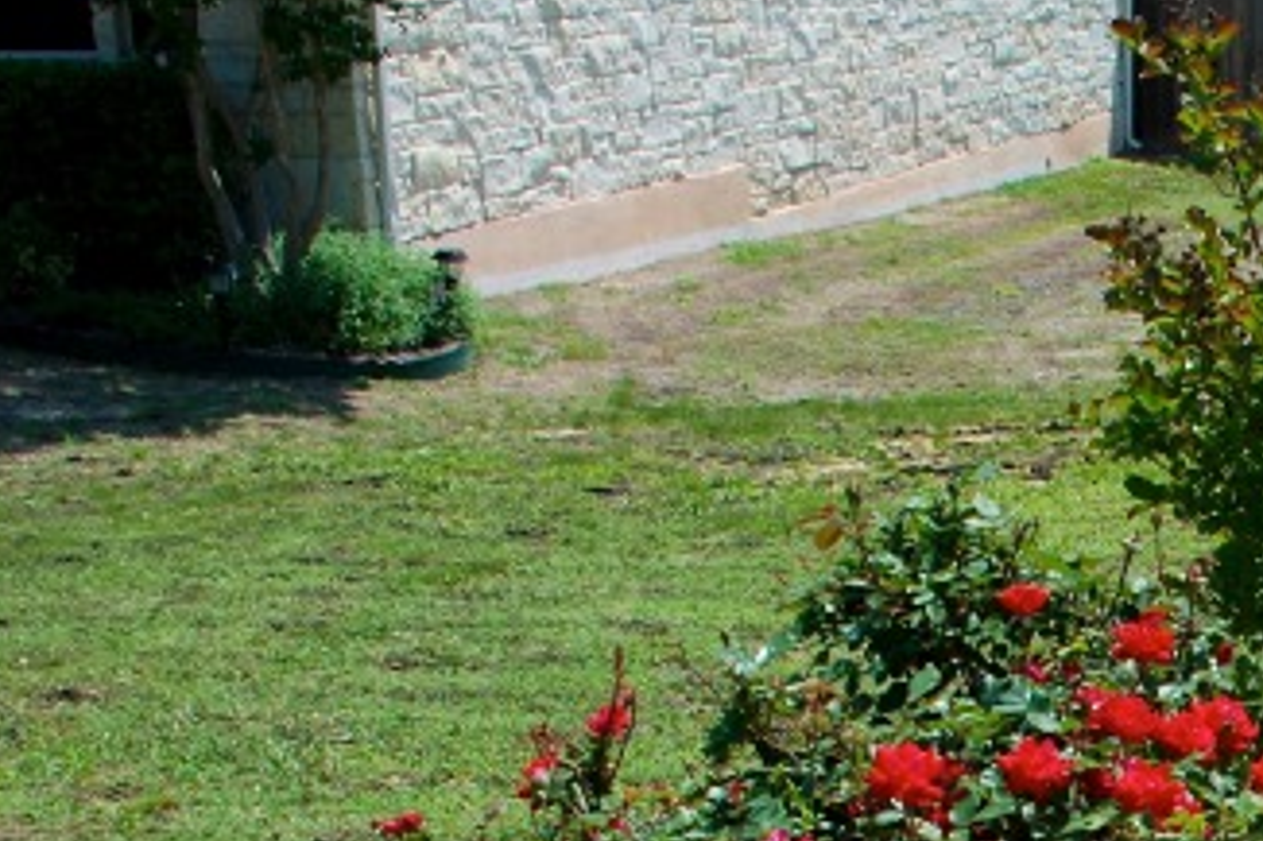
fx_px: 2980
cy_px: 1095
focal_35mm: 85
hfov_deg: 22.4
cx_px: 1437
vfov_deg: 15.3
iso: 100
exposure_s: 1/200
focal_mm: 18
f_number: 7.1
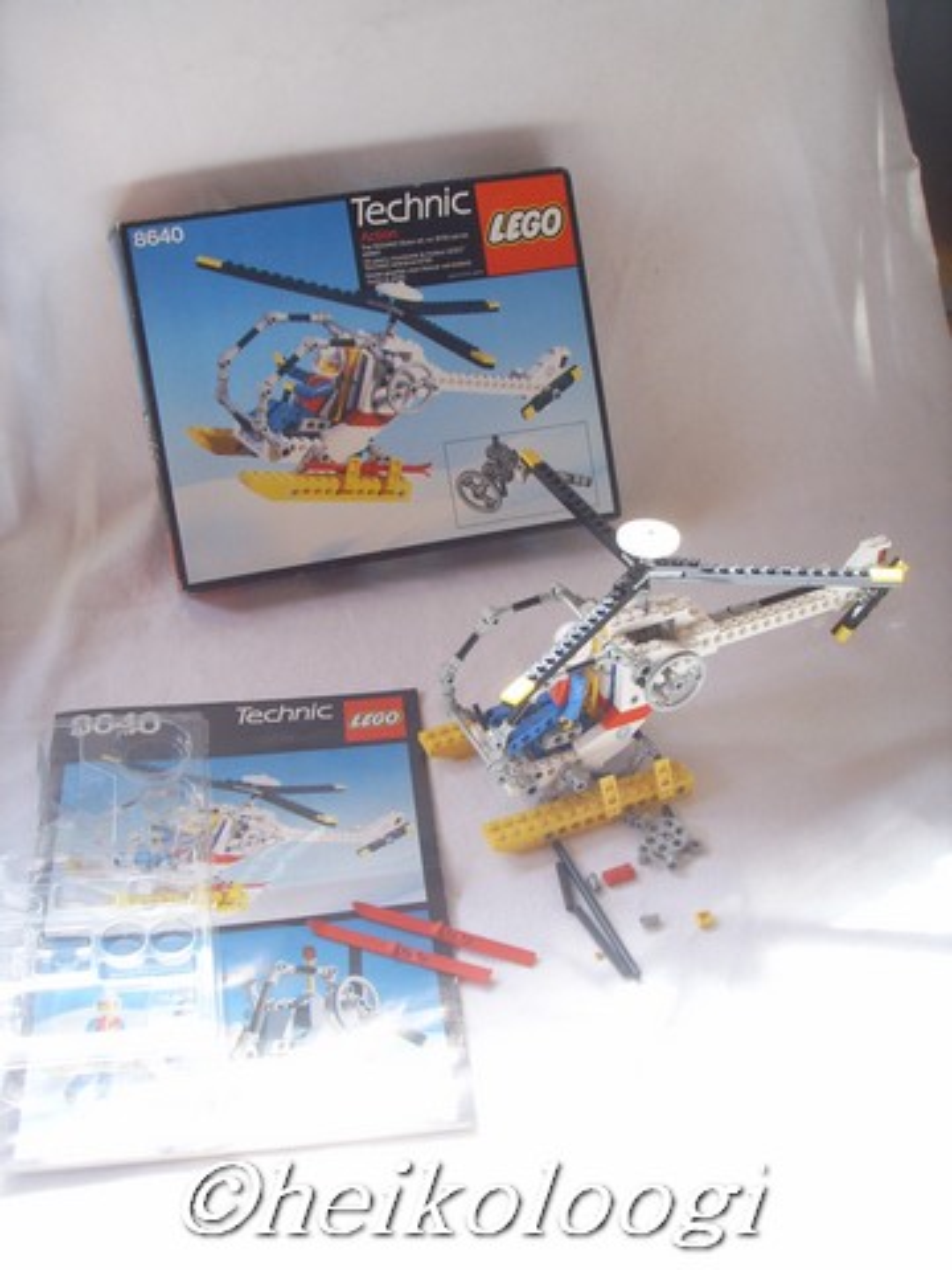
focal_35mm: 39
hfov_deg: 36.8
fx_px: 1430
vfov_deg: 47.9
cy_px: 635
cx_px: 476
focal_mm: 6.6
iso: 110
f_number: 3.5
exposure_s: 1/45
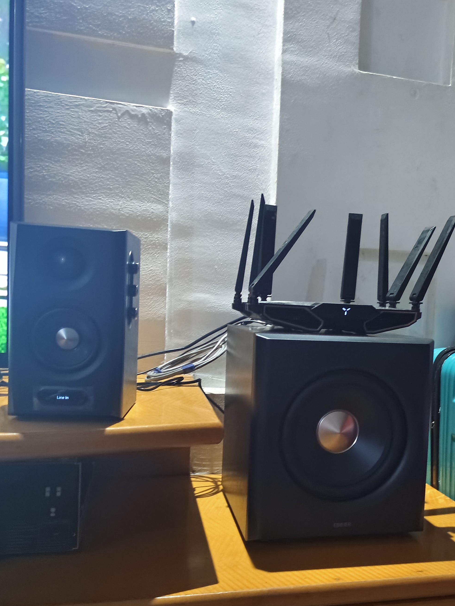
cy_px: 365
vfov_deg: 51.0
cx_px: 325
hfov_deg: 38.9
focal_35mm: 36
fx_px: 631
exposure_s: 1/25
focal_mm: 5.56
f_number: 1.88
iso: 4041
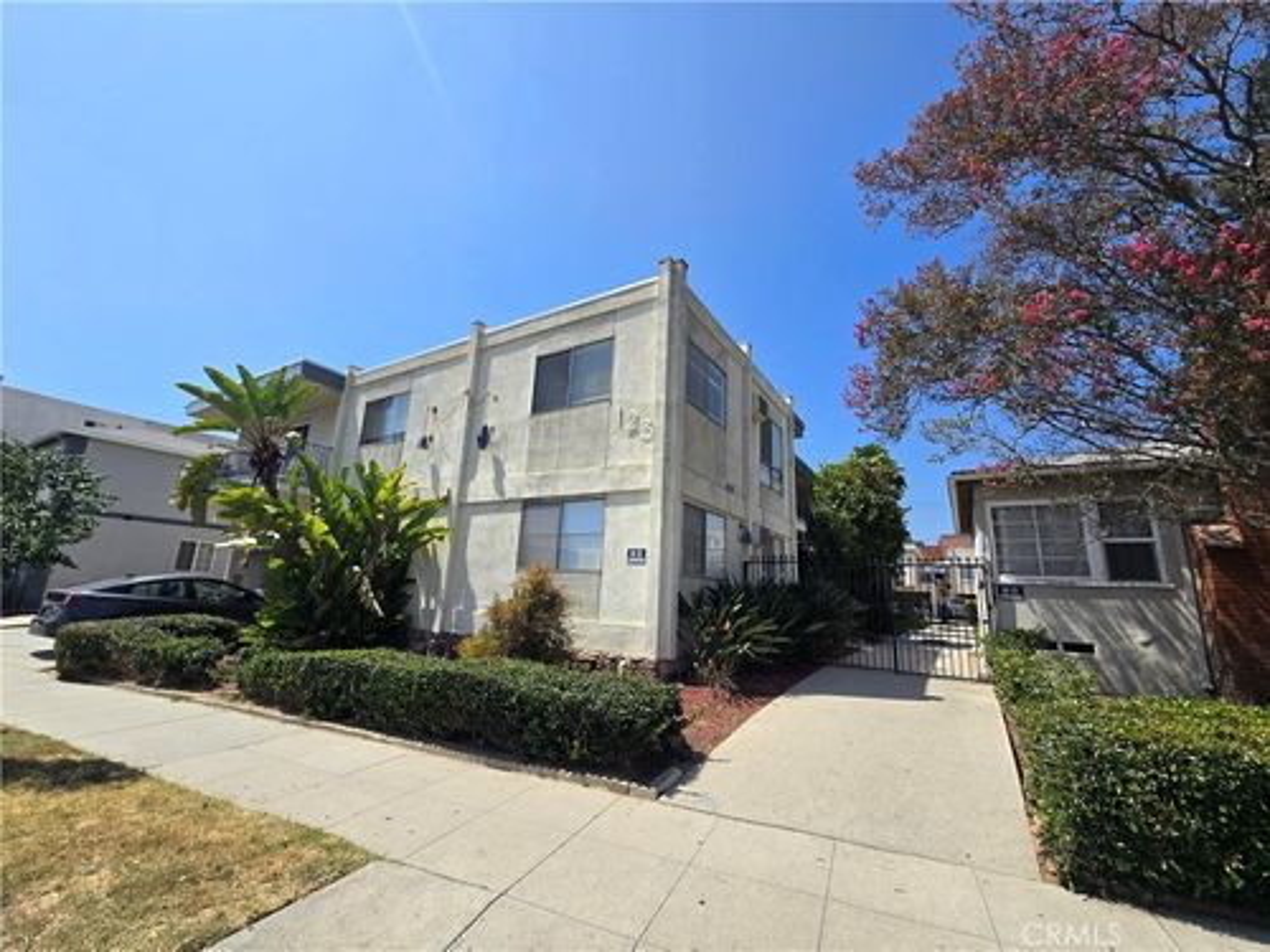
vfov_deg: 89.9
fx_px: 477
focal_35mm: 13
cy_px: 476
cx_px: 635
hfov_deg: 106.2
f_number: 2.2
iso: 50
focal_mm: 2.2
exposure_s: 1/2828
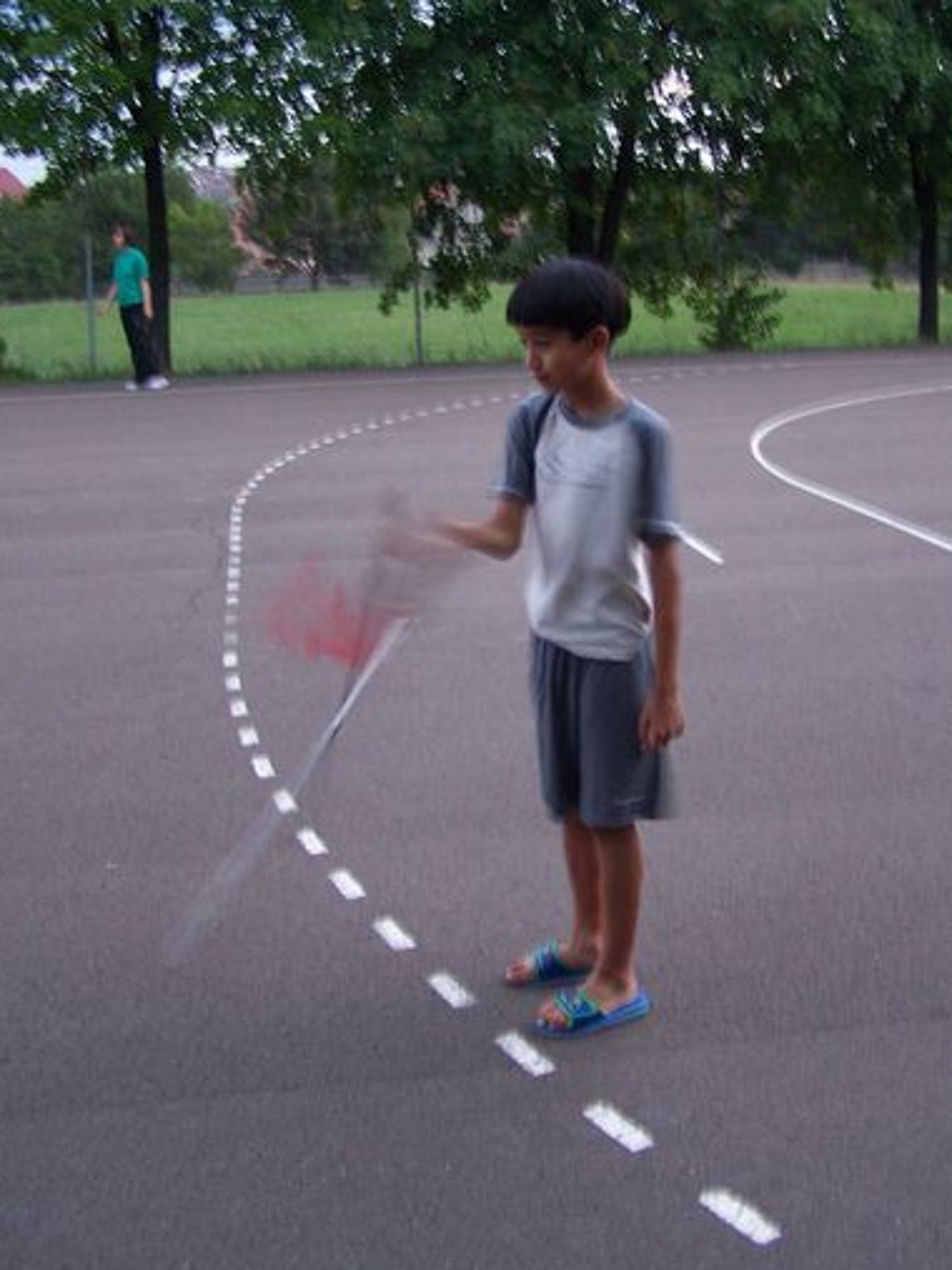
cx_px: 509
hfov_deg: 32.2
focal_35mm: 45
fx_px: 1651
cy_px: 589
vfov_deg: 42.1
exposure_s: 1/8
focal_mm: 6.3
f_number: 2.8
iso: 160
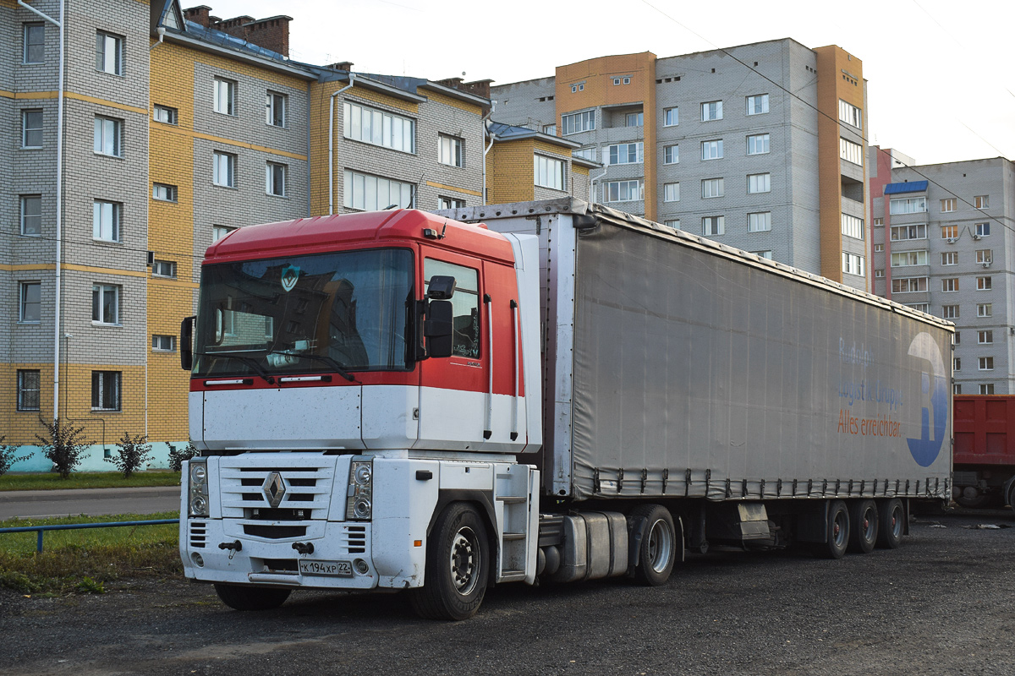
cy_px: 338
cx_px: 508
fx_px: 1184
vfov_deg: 31.9
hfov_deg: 46.4
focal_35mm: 42
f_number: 6.3
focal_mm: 28
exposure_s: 1/320
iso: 200
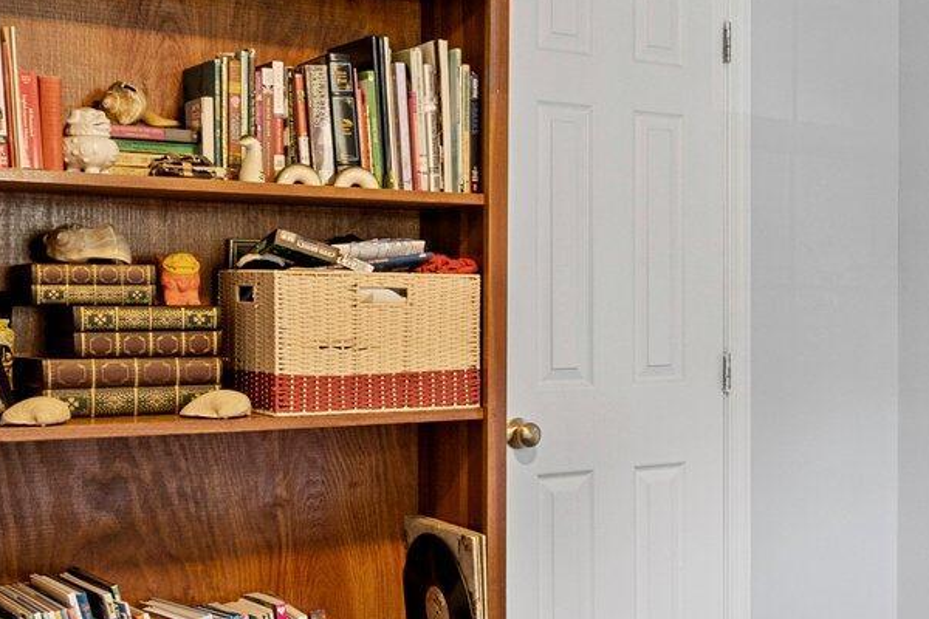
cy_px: 304
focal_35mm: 58
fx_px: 1497
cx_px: 878
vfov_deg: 23.4
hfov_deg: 32.4
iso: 400
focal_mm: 17
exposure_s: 1/3
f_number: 8
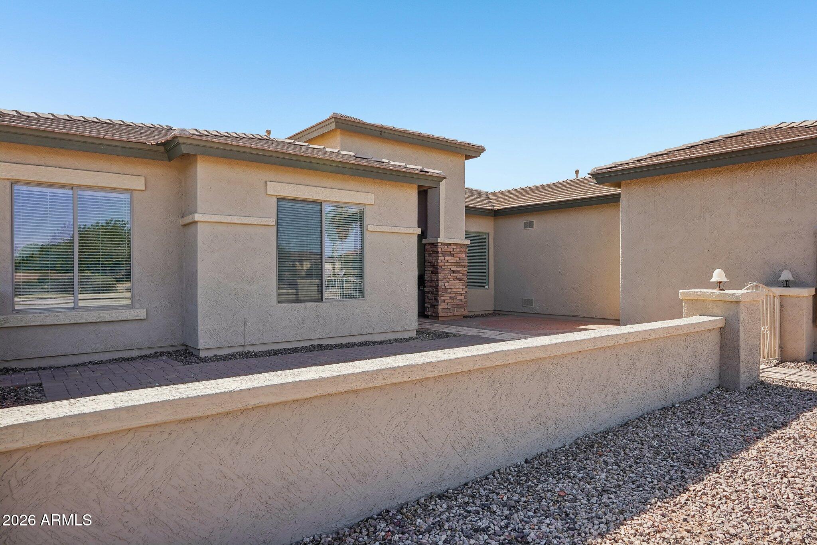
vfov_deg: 57.2
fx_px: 499
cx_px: 408
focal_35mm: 22
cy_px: 272
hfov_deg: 78.6
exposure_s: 1/500
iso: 400
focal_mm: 22
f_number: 8
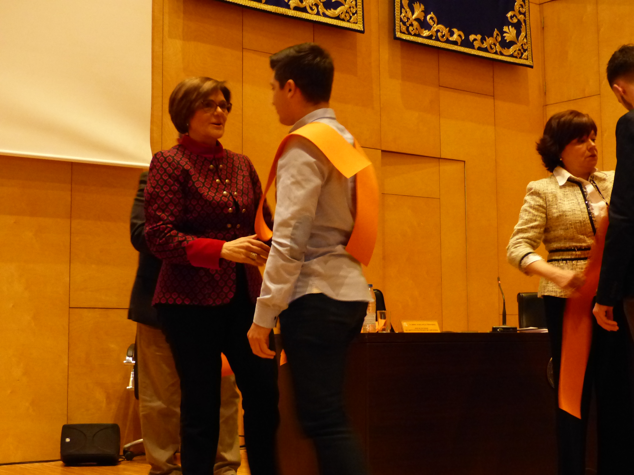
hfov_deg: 32.7
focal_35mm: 59
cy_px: 238
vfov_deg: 24.8
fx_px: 1081
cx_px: 317
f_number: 2.8
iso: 1000
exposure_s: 1/15
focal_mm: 10.5
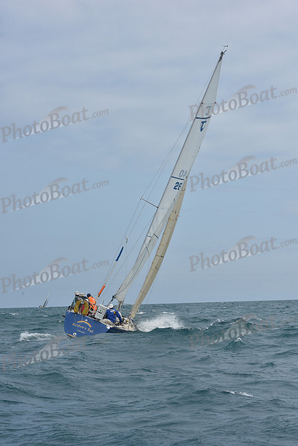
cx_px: 149
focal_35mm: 70
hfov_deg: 19.5
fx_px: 869
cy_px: 223
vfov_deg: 28.8
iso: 250
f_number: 11
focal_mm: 70
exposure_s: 1/800
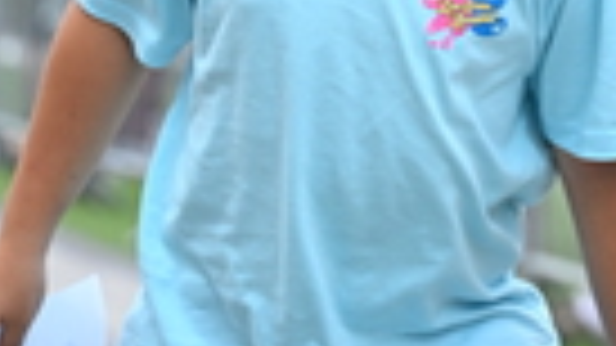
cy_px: -301
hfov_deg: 7.3
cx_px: 758
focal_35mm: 294
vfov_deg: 4.1
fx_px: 4801
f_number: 2.8
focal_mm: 70
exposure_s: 1/2000
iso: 640
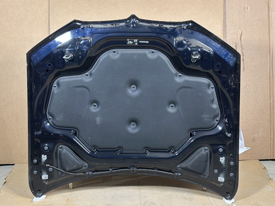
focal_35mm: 48
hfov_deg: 39.7
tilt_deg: -14.7
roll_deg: +0.6
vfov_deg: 30.2
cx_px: 138
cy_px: 103
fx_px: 381
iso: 500
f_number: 1.78
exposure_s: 1/33
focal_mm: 6.86
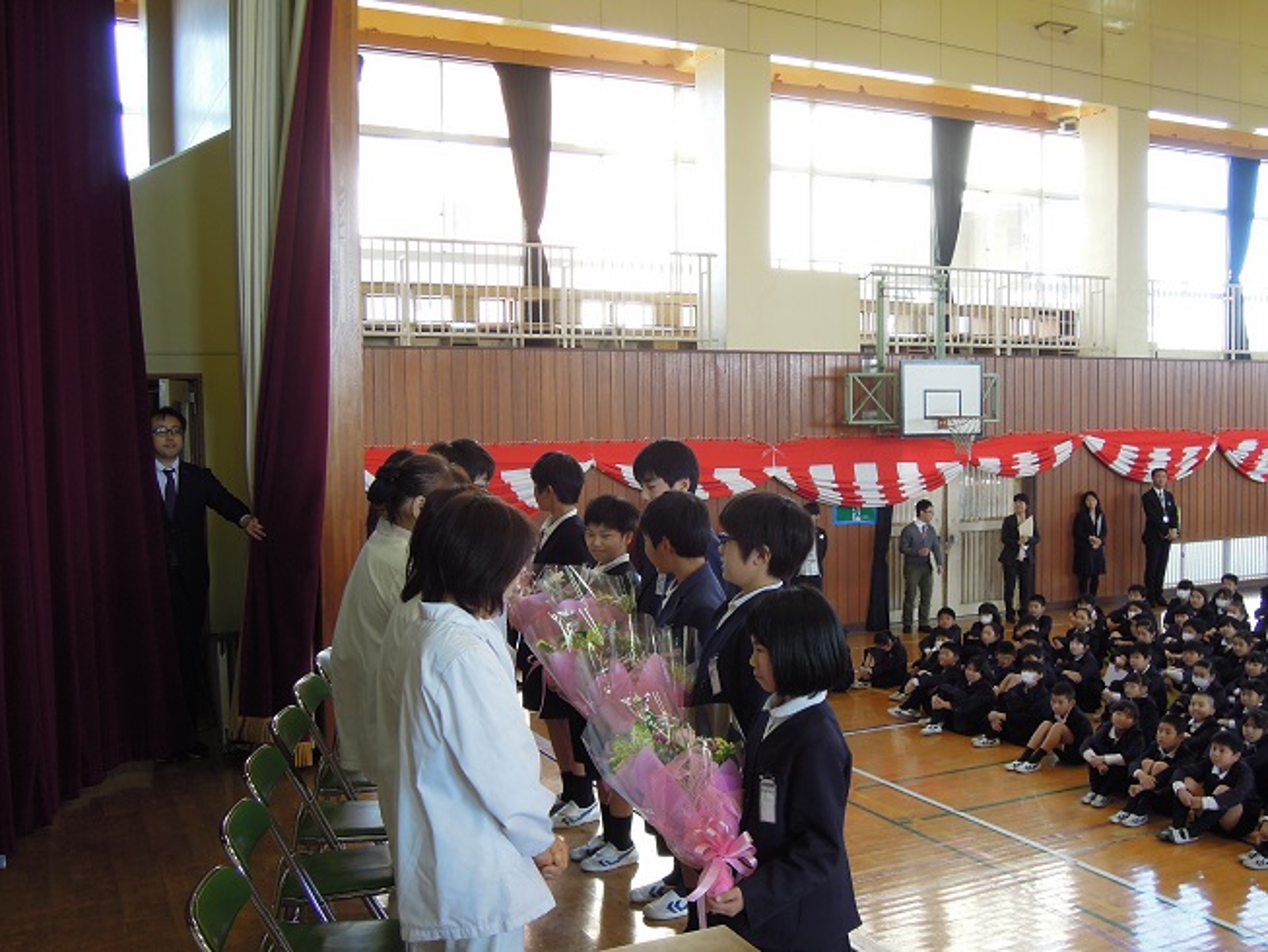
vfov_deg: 40.7
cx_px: 634
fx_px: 1282
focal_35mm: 35
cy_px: 476
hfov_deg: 52.6
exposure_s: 1/50
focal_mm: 6.3
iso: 160
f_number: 3.2
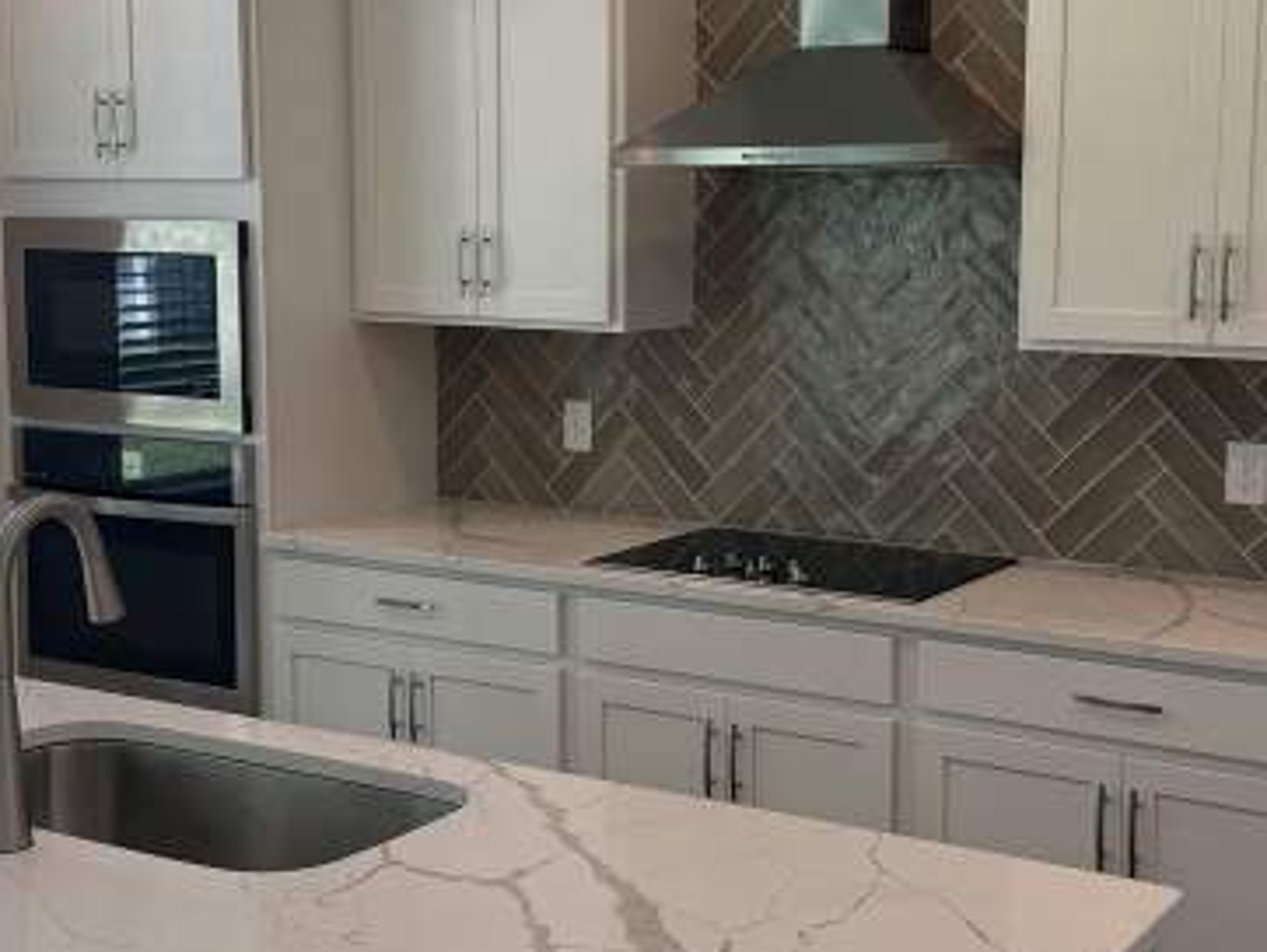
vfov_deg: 27.5
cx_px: 714
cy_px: 430
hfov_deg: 36.1
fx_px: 1941
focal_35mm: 53
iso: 100
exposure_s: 1/299
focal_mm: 6.76
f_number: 1.78
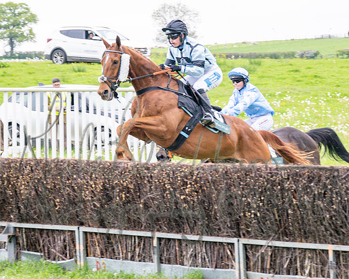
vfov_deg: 8.2
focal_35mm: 189
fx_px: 1953
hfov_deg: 10.2
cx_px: 192
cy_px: 130
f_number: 4
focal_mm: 72
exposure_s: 1/1250
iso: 400
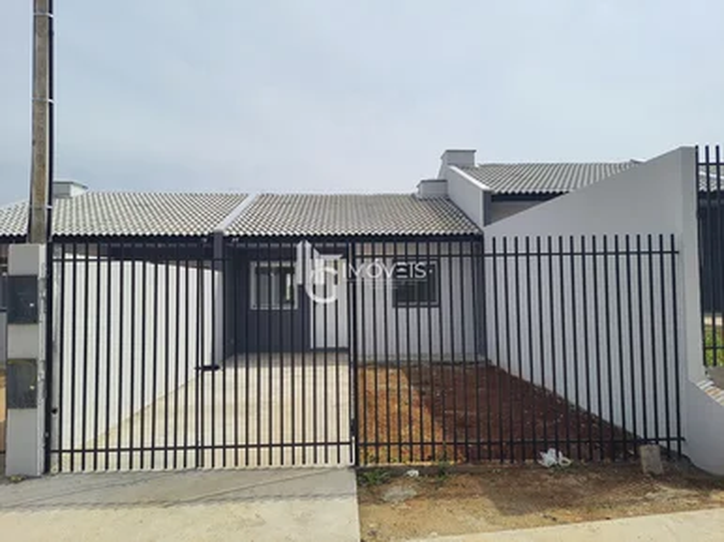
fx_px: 502
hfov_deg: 71.6
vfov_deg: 56.8
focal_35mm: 24
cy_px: 271
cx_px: 362
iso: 50
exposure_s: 1/2080
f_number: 1.8
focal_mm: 5.23
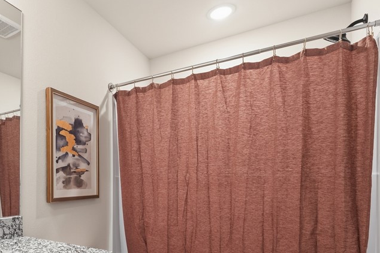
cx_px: 85
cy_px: 183
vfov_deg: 51.3
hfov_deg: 67.9
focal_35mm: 24
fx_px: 253
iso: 400
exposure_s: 1/13
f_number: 10
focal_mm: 14
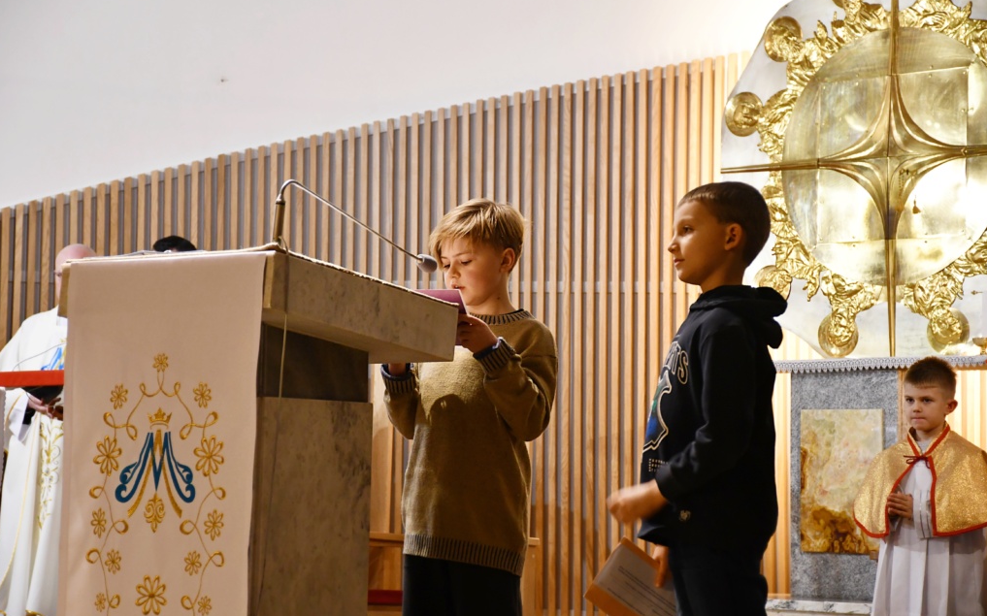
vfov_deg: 11.4
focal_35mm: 115
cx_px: 491
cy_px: 301
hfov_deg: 18.1
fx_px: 3093
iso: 1600
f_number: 5
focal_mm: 75
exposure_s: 1/20
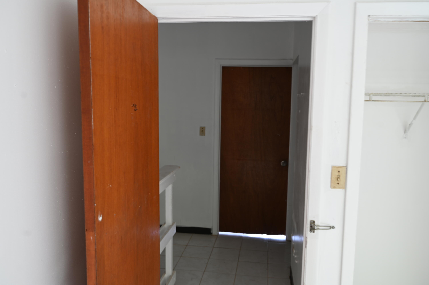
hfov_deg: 59.5
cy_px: 142
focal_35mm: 32
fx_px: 375
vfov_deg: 41.7
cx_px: 214
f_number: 5
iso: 100
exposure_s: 1/5
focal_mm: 31.5
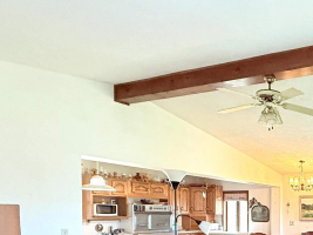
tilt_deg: -0.8
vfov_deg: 37.3
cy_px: 223
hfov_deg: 41.7
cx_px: 345
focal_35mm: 35
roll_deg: -0.4
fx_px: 316
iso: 400
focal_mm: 2.22
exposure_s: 1/60
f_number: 2.2
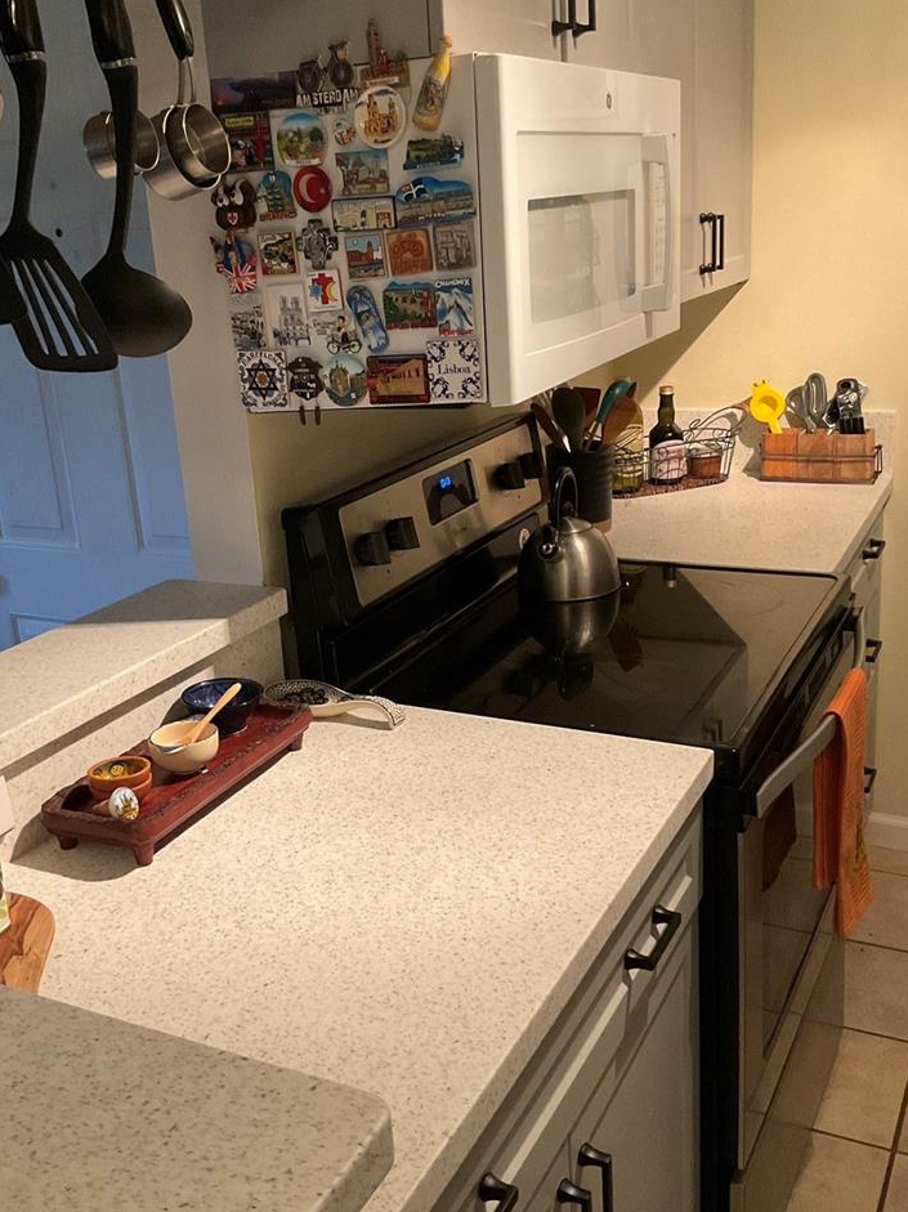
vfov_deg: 50.1
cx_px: 424
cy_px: 572
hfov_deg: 38.6
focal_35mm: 37
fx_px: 1295
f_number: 1.8
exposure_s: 1/60
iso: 250
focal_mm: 3
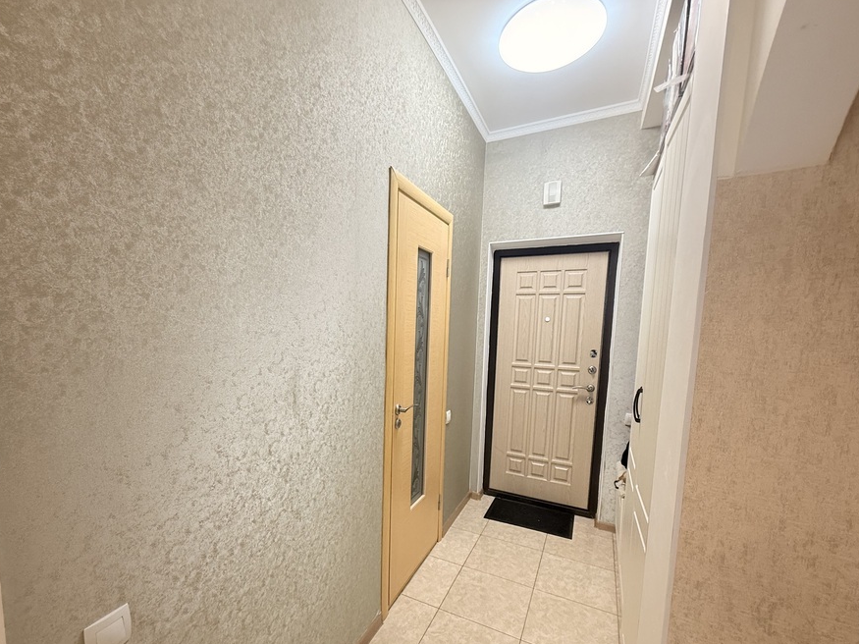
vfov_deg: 77.7
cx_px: 382
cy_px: 365
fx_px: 397
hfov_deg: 94.1
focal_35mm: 16
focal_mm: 2.22
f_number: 2.2
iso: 160
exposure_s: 1/100
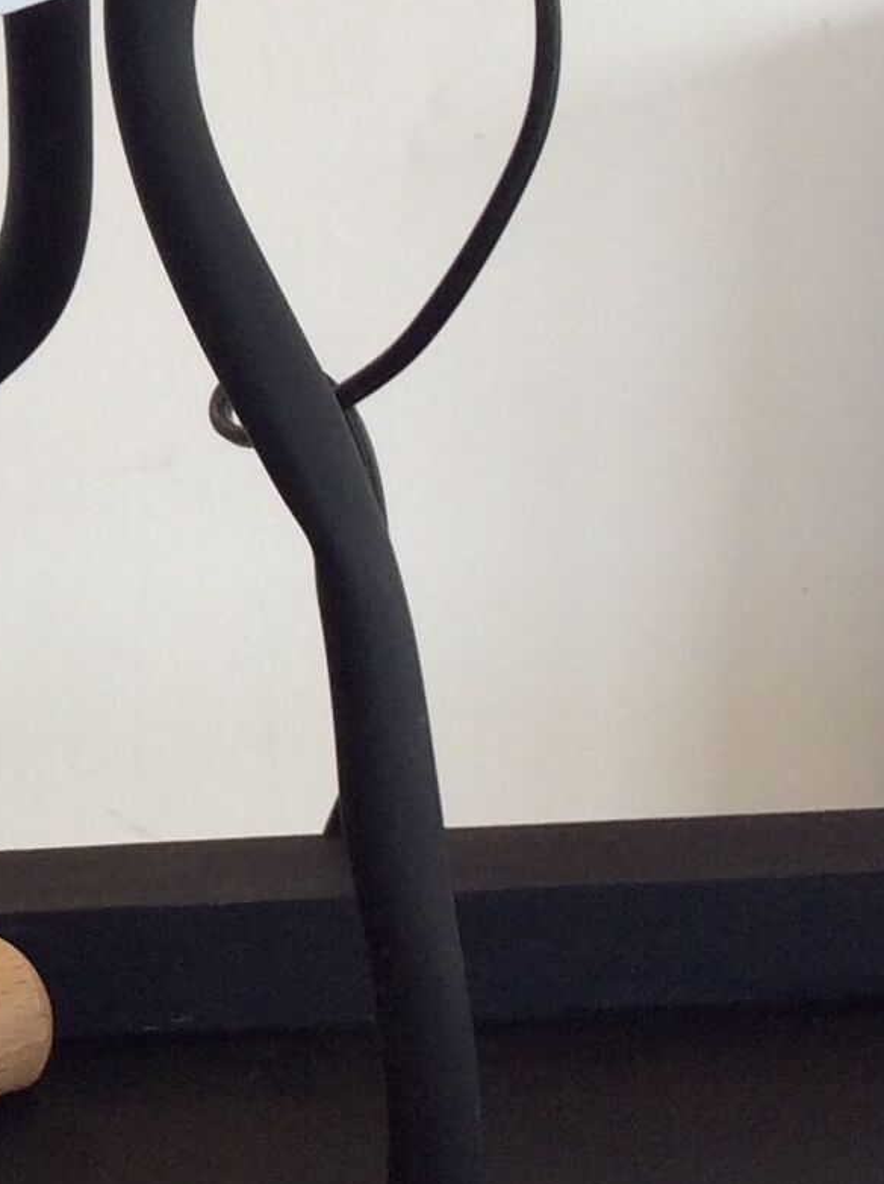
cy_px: 236
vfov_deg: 18.4
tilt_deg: -14.9
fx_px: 3619
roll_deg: +1.1
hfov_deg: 13.3
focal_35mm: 106
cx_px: -325
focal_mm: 3.3
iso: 40
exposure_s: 1/50
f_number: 2.4
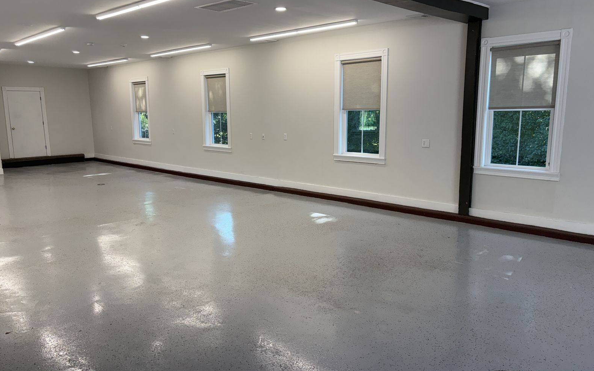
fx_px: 453
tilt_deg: -10.5
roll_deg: +1.0
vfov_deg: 44.5
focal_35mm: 28
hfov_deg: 66.5
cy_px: 186
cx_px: 295
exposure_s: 1/235
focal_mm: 5.96
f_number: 1.6
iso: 64
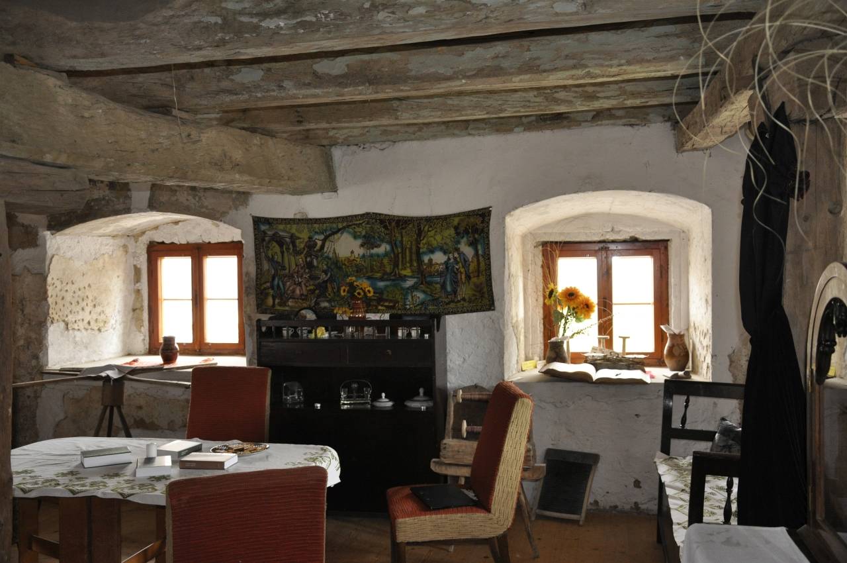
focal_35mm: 38
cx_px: 424
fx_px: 881
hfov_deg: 51.3
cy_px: 282
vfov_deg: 35.4
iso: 800
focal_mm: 25
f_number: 4
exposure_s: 1/100
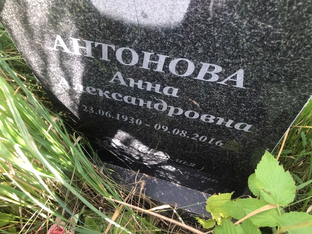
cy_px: 117
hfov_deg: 63.4
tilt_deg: -56.5
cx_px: 156
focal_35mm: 28
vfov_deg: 49.7
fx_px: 252
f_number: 1.8
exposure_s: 1/129
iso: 20
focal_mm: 3.99
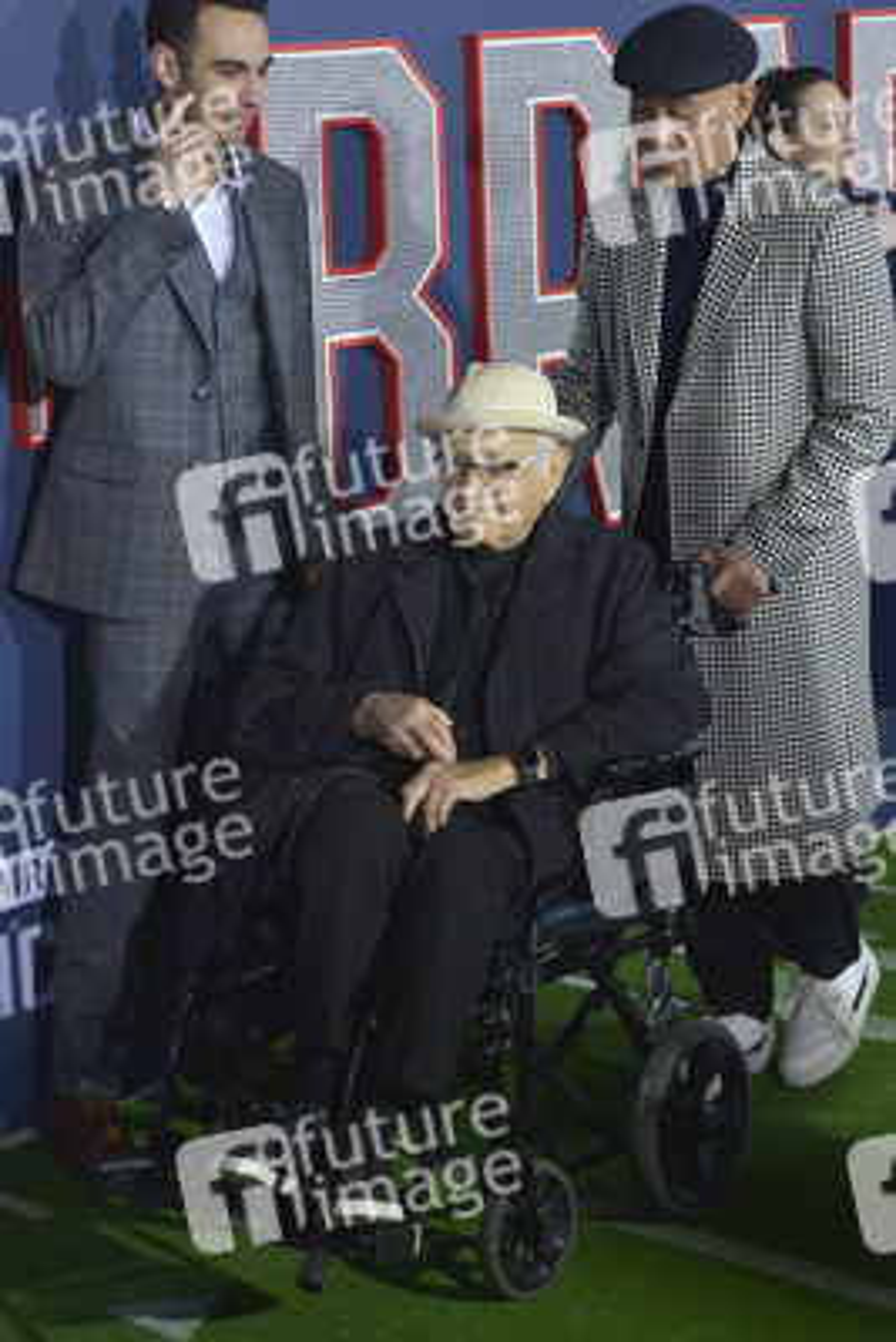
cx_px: 448
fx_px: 2984
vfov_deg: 25.4
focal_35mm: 80
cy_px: 671
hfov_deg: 17.1
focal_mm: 80
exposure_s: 1/320
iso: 2000
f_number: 6.3
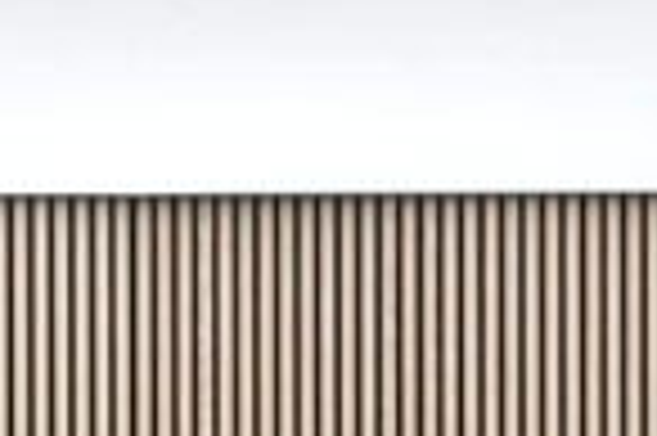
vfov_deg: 4.8
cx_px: -162
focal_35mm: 279
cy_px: 1103
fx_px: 5091
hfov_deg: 7.3
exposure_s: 1/40
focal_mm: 26.5
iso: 450
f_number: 4.5
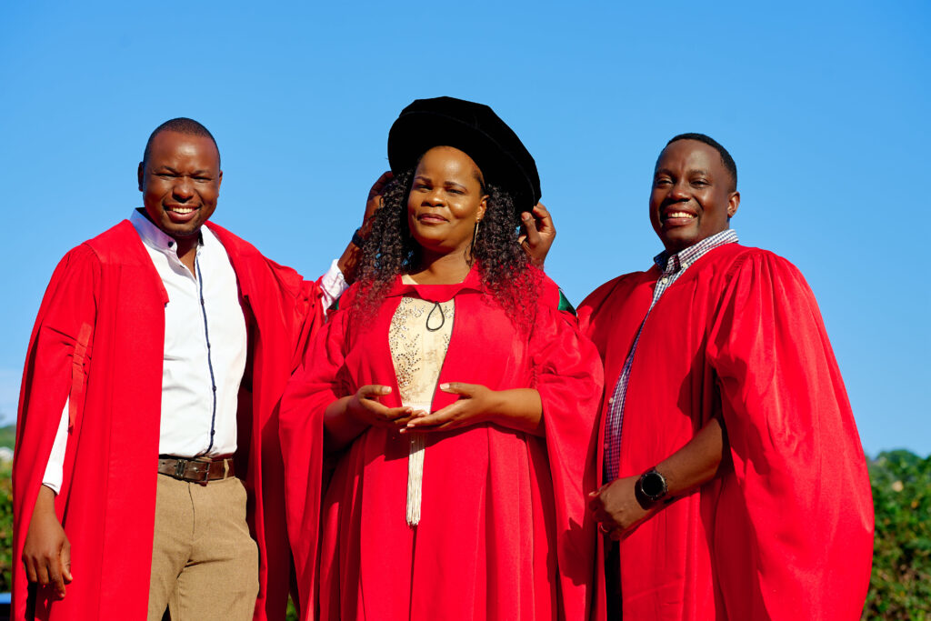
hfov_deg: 24.8
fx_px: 2121
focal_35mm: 82
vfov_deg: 16.7
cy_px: 310
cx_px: 466
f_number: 5.6
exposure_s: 1/800
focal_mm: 82
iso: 200
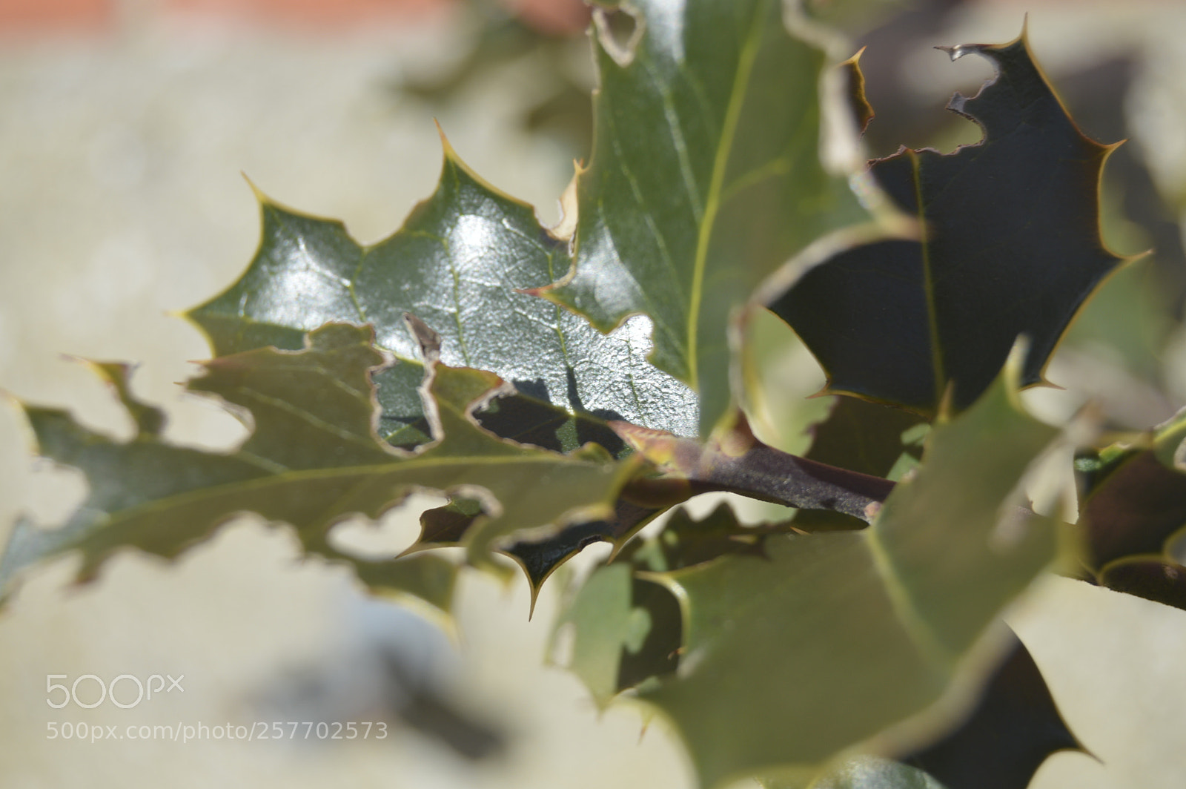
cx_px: 593
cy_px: 394
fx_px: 2716
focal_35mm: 82
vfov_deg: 16.5
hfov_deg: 24.6
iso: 100
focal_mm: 55
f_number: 7.1
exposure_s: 1/200
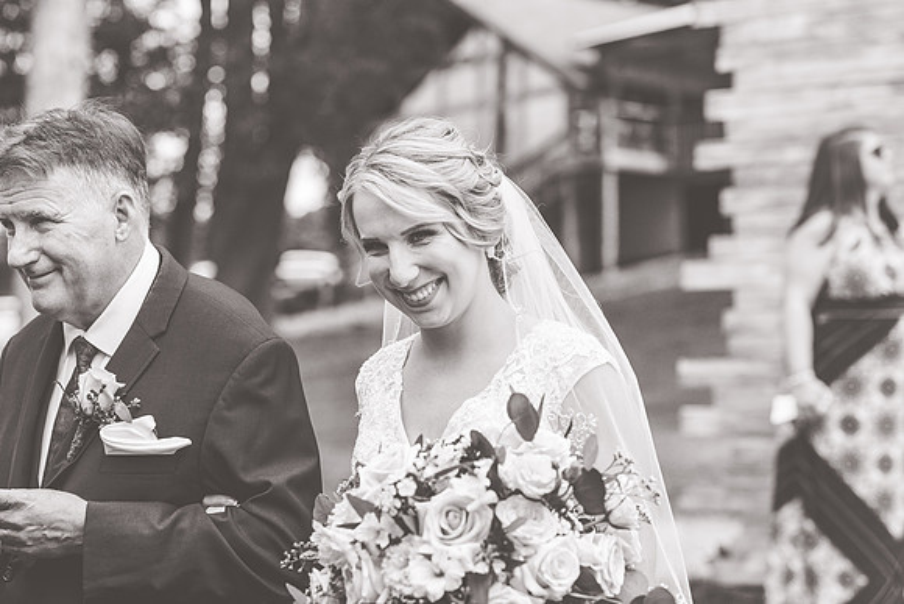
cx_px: 452
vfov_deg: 16.1
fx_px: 2135
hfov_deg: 23.9
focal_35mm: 85
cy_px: 302
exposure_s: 1/2500
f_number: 3.2
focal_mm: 85
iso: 500
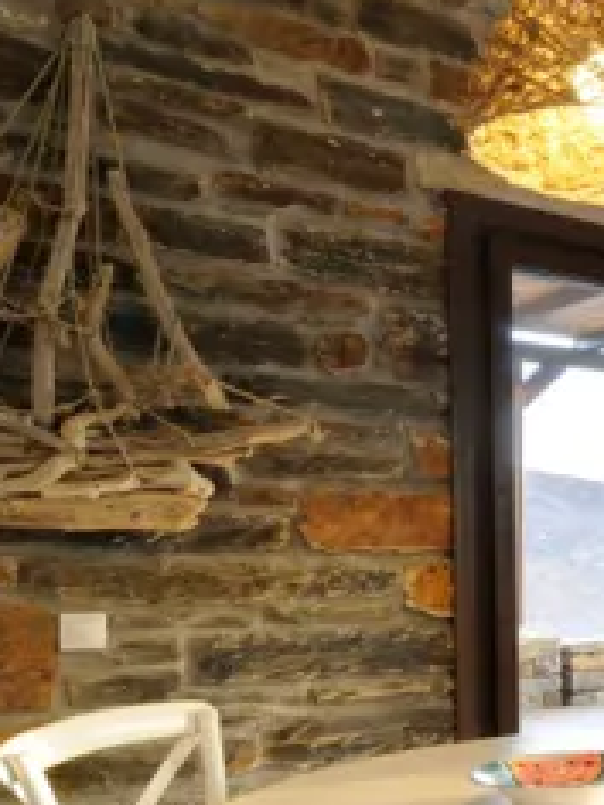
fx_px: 1024
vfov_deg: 42.4
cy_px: 539
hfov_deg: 23.9
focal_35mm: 44
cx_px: 962
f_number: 16
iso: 200
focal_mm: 12
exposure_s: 1.6
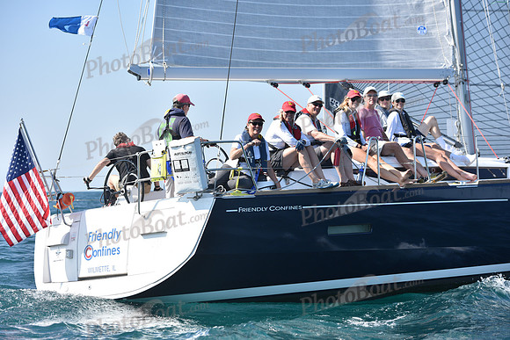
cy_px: 170
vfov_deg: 13.4
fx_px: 1445
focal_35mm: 102
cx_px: 255
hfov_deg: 20.0
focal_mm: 102
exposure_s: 1/1600
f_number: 4
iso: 250
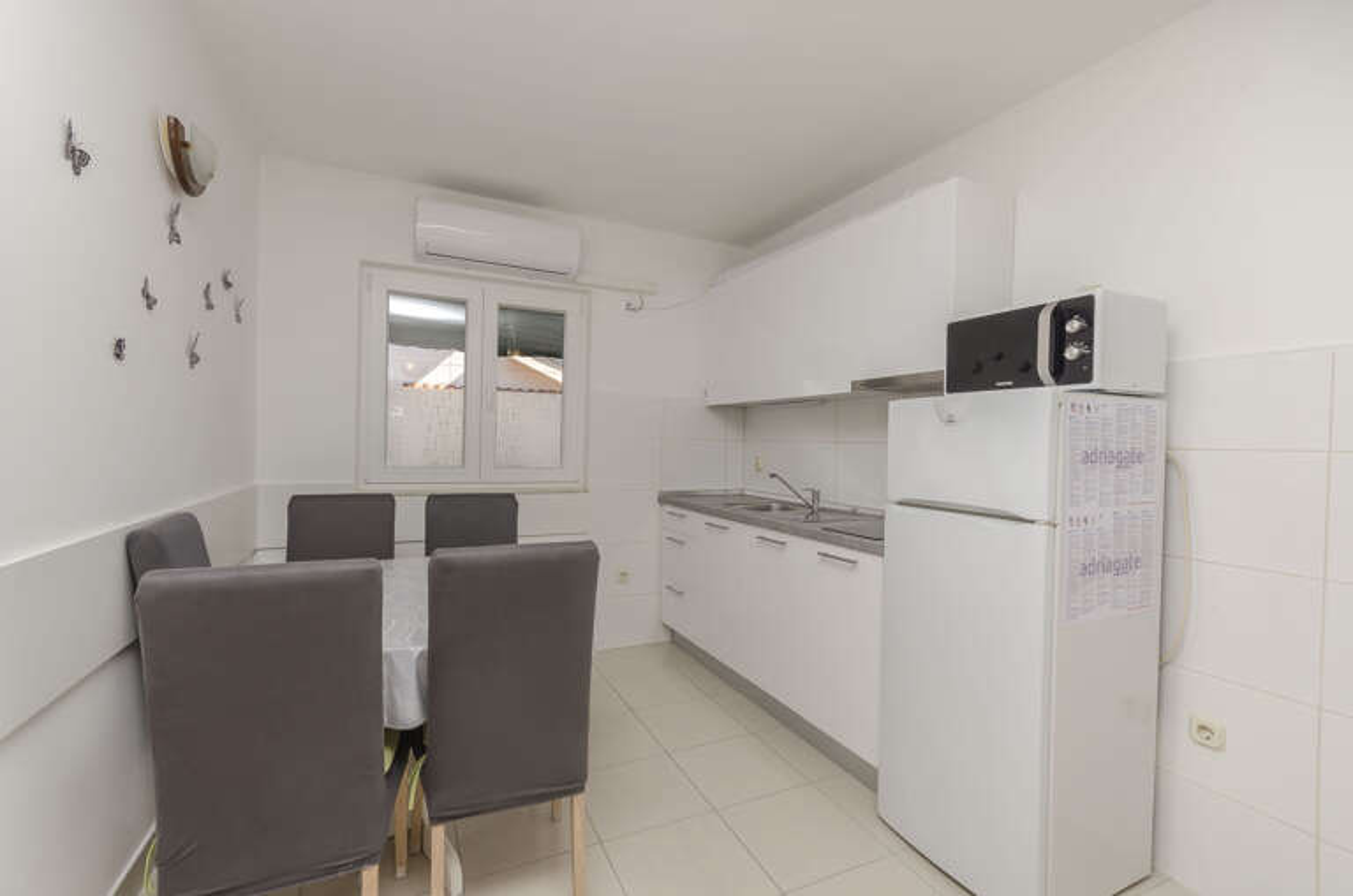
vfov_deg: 77.1
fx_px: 563
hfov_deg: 100.5
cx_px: 676
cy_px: 448
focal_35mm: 15
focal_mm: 10
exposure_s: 1/100
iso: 100
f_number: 9
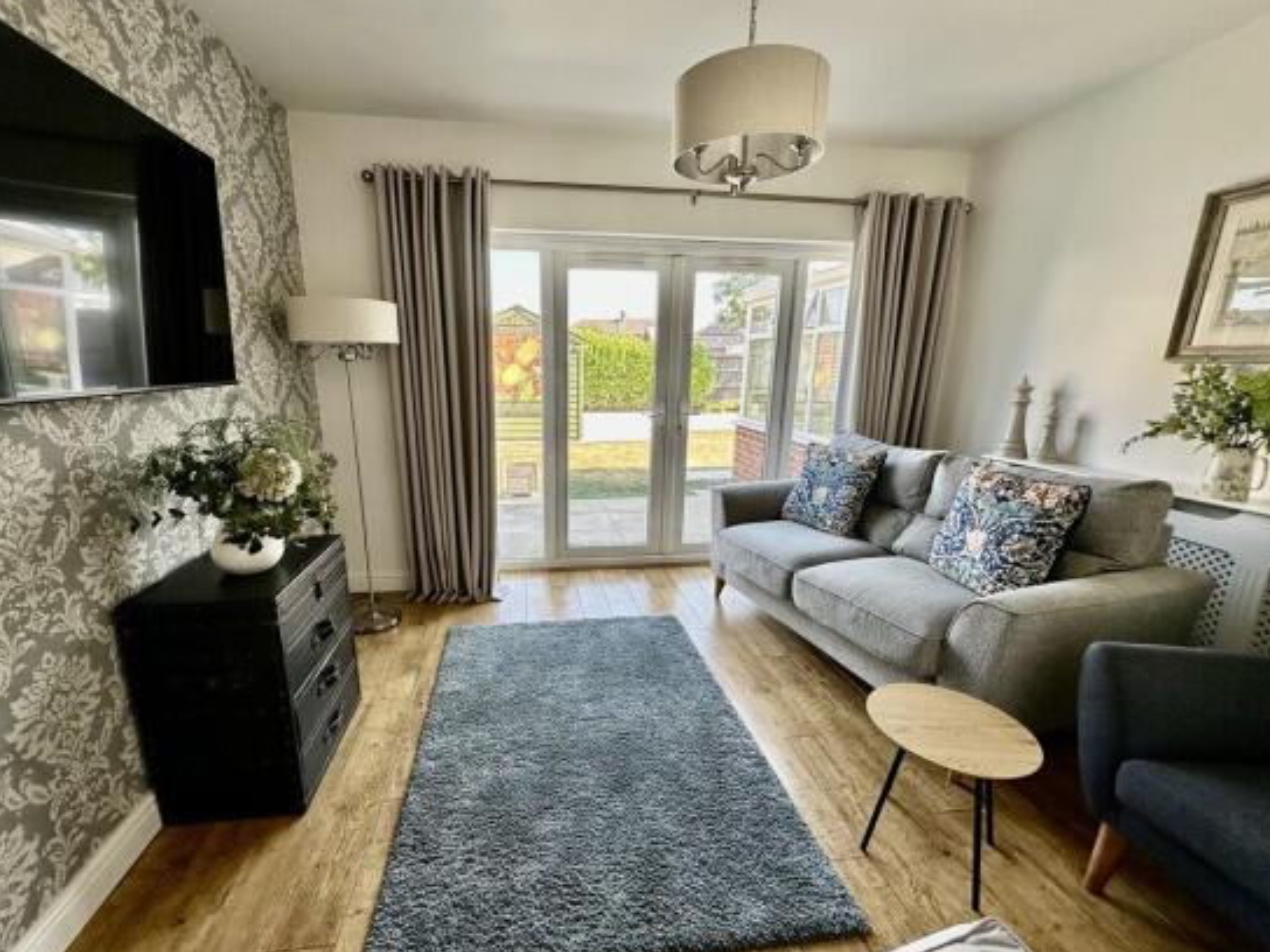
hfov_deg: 98.1
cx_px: 596
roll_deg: -0.3
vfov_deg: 81.7
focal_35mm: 15
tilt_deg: -14.3
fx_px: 550
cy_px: 500
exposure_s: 1/99
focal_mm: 2.22
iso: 40
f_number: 2.2
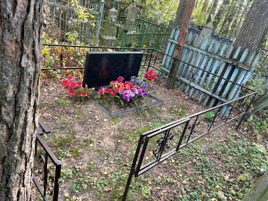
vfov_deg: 53.1
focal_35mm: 26
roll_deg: -13.3
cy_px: 100
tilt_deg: -25.1
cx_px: 134
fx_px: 201
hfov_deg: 67.3
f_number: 1.6
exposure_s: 1/121
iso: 125
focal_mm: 4.2
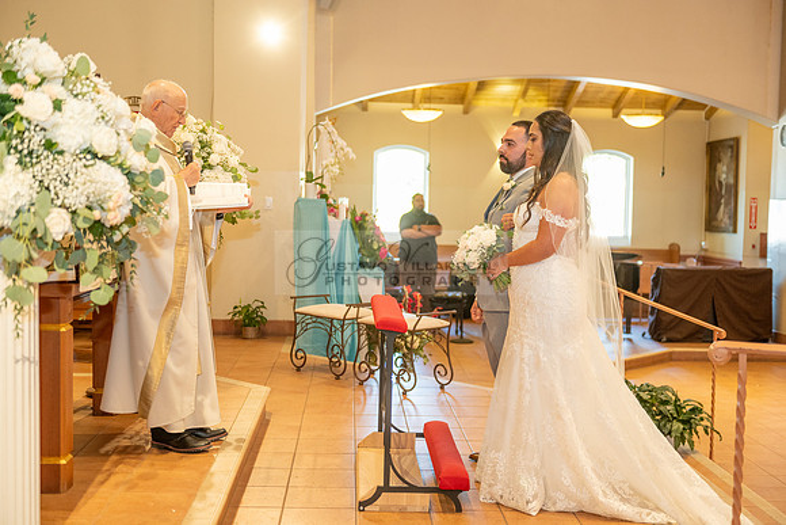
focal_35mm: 45
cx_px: 393
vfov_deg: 29.9
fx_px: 983
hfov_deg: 43.6
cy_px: 262
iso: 1600
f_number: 2.8
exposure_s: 1/160
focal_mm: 45
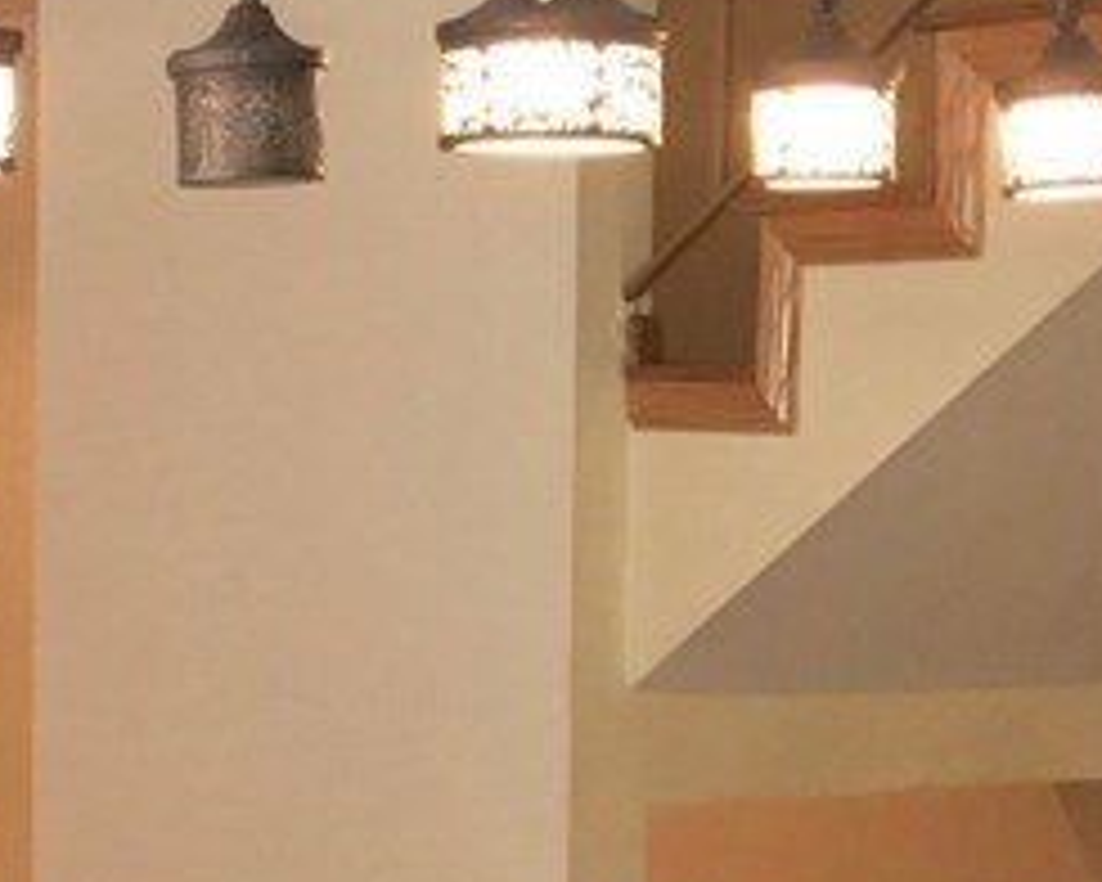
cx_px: -715
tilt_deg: -2.7
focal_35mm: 114
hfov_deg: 15.2
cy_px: 508
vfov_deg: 13.5
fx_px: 3718
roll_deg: +0.3
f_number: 1.8
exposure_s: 1/30
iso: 25
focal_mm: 3.99
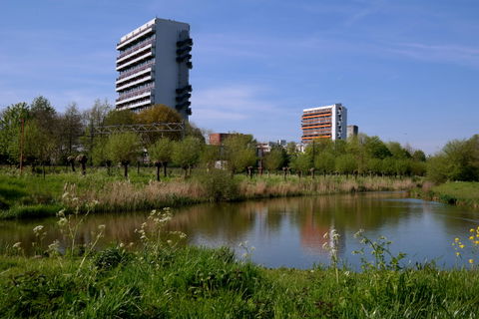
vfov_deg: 32.6
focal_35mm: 41
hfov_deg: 47.4
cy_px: 160
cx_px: 240
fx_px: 545
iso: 100
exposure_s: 1/250
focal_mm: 27
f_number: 6.3
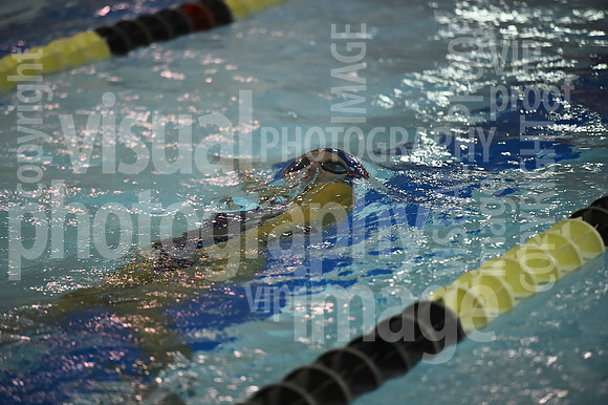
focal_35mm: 200
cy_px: 202
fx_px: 3376
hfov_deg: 10.3
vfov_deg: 6.9
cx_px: 304
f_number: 2.8
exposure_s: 1/1000
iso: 6400
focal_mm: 200
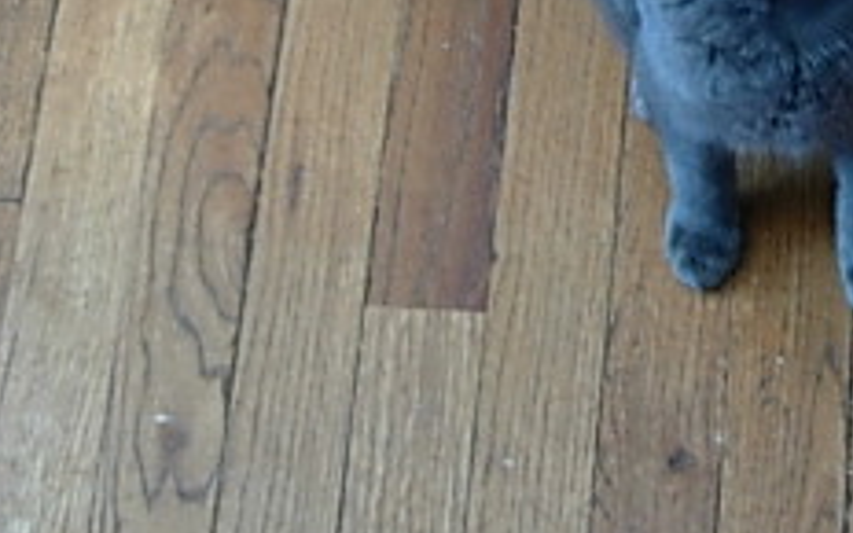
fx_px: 2580
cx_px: 765
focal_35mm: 111
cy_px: 22
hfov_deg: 18.5
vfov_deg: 11.7
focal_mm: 7.8
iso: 79
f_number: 2.8
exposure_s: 1/13
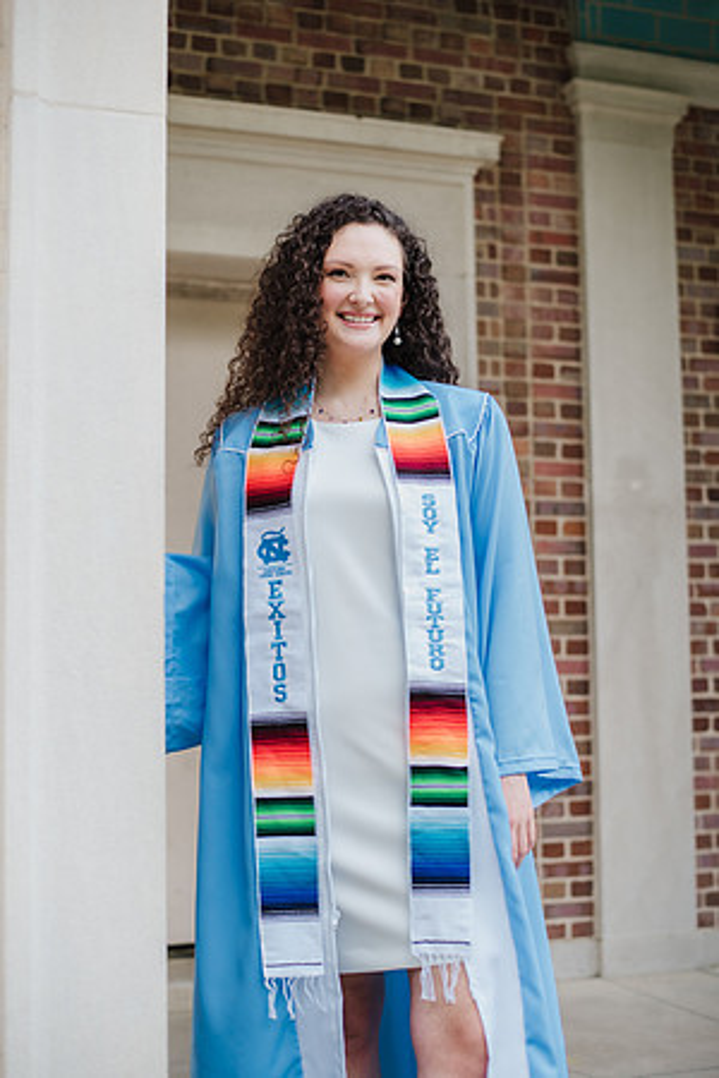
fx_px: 1498
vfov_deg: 39.6
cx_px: 360
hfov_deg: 27.0
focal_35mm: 50
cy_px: 539
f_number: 2.5
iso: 500
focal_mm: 50
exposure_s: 1/200
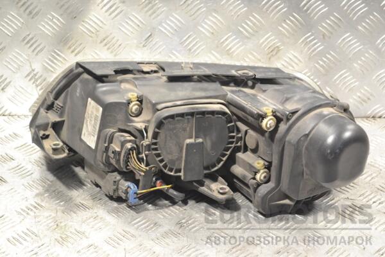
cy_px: 128
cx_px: 192
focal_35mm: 75
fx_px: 802
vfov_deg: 18.2
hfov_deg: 27.0
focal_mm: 50
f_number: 6.3
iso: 3200
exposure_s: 1/160
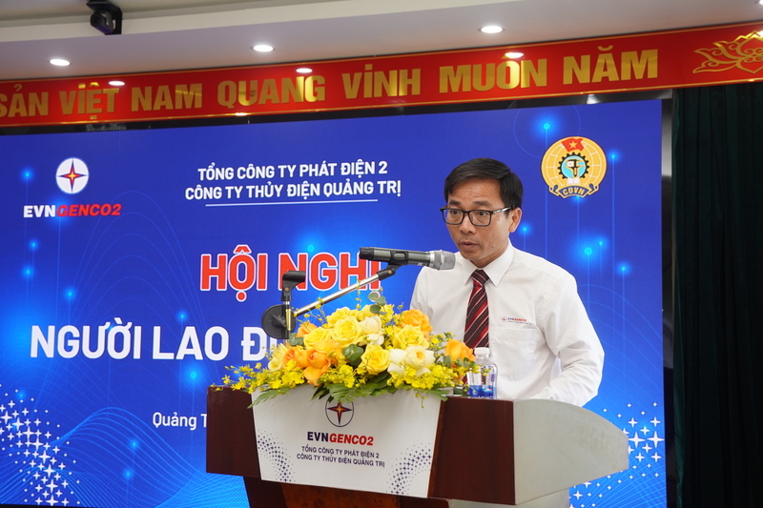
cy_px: 254
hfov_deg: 41.1
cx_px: 382
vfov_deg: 28.1
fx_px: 1017
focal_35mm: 48
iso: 250
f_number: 4
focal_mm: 32
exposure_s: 1/50
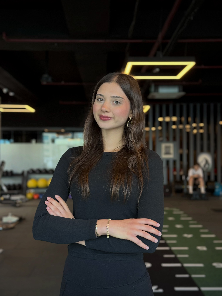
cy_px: 148
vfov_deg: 39.7
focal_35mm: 48
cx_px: 111
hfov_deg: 30.3
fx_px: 410
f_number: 1.78
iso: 50
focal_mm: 6.76
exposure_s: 1/100
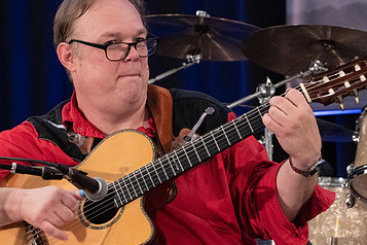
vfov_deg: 5.6
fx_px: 2518
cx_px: 143
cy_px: 125
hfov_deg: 8.3
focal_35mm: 247
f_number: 6.3
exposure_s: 1/160
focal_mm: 152
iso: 6400
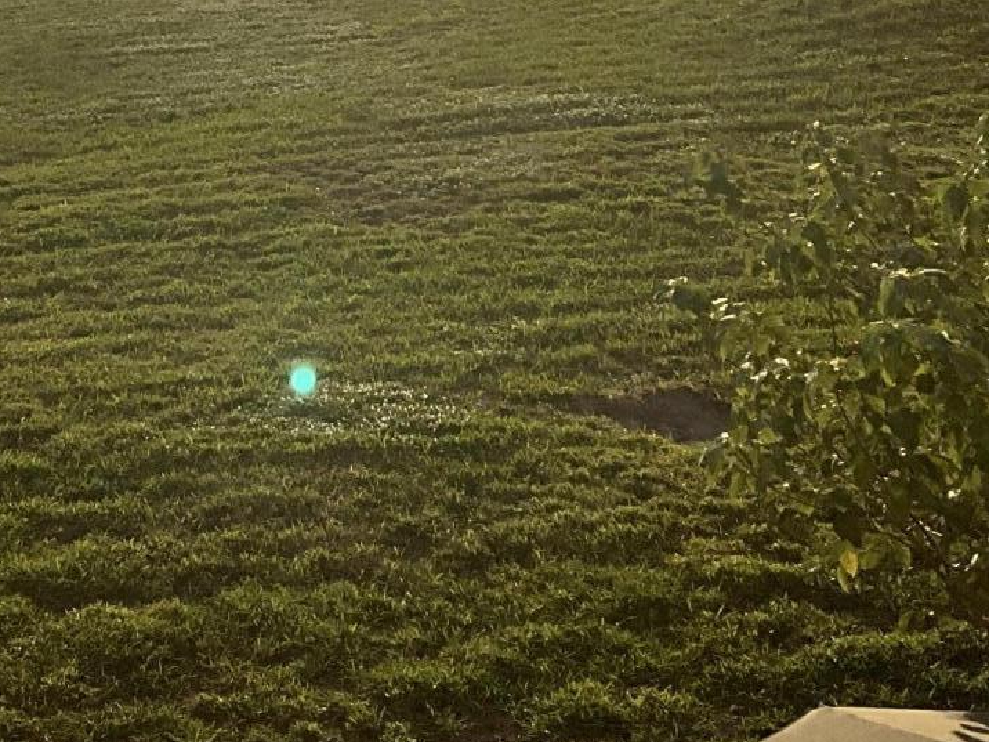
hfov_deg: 24.0
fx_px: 2314
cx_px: 294
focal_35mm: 81
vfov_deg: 17.4
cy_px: -138
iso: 25
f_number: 1.8
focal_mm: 3
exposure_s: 1/2538
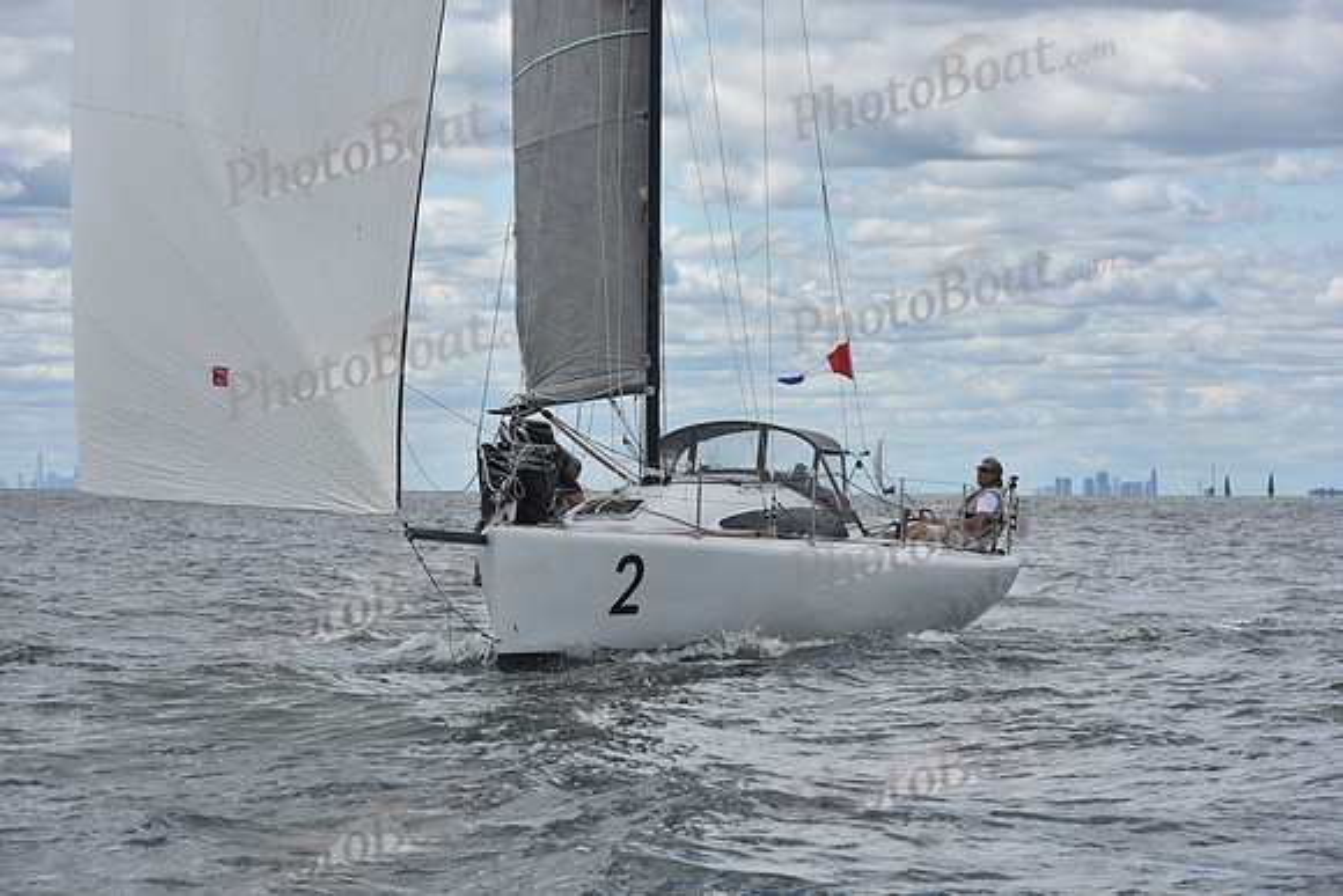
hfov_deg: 12.8
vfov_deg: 8.6
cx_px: 672
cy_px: 448
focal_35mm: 160
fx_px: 5970
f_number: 11
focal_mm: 160
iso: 250
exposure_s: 1/800
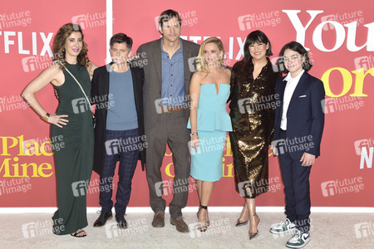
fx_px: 467
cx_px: 187
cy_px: 124
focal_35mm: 45
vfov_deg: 29.9
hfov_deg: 43.6
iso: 640
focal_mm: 45
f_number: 6.3
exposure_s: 1/250
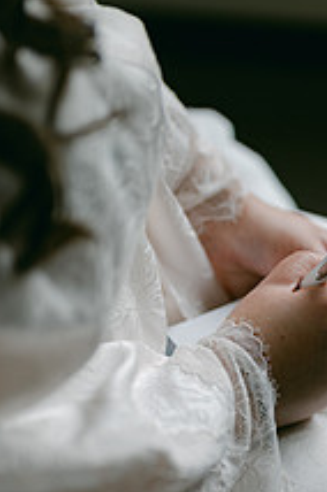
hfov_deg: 12.8
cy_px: 283
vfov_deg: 19.5
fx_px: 1435
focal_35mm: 105
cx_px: 321
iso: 100
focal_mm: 50
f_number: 1.8
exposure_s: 1/400
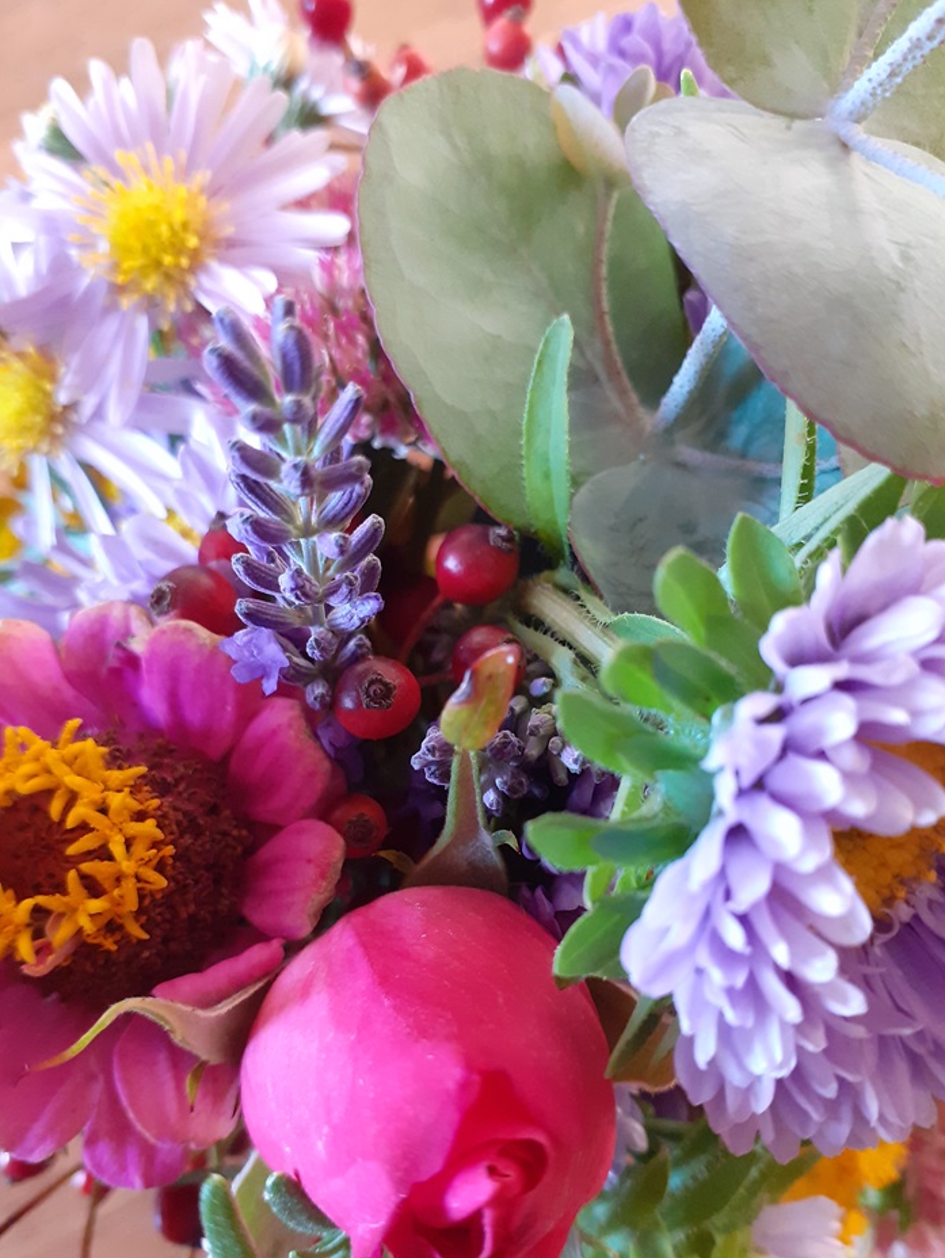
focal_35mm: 31
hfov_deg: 45.4
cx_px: 512
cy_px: 697
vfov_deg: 58.2
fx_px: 1127
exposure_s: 1/50
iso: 200
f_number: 1.9
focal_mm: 3.6
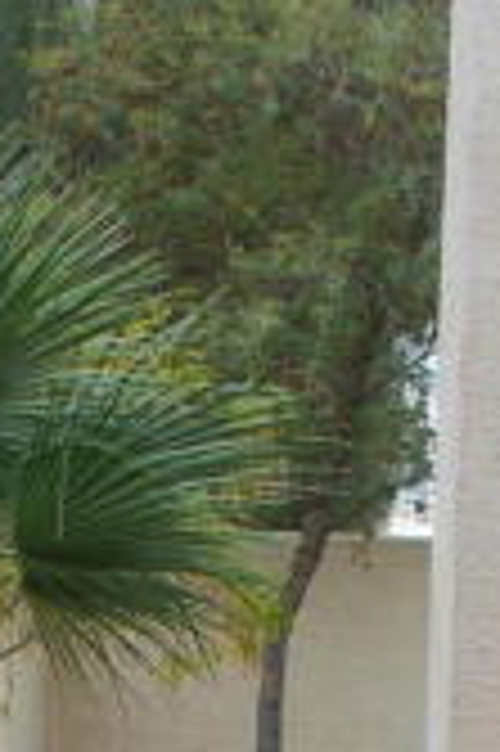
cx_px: 354
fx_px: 3173
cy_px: 1146
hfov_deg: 9.0
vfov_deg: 12.8
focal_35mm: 152
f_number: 5.6
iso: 110
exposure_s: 1/125
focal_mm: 22
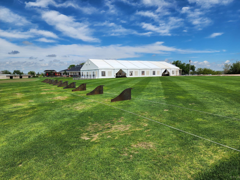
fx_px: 159
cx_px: 120
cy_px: 90
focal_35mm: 23
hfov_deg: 73.9
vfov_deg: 58.9
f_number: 1.8
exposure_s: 1/2032
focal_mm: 6.4
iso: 12
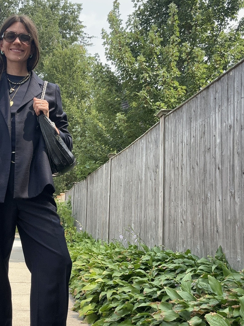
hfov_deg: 32.5
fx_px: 413
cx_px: 77
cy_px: 182
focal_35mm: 44
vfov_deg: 42.9
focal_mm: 2.69
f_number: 1.9
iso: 25
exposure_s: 1/368
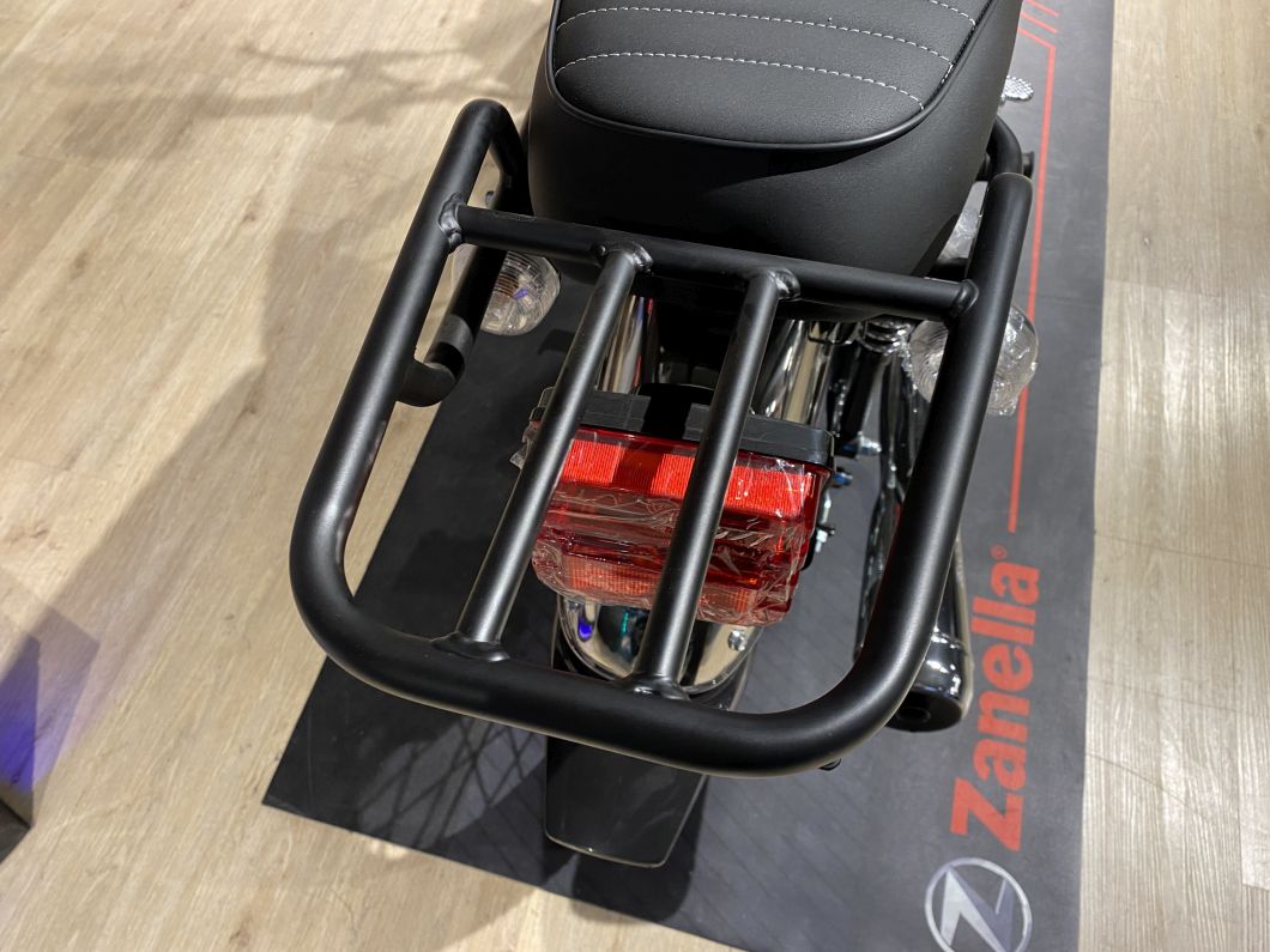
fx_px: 954
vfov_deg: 53.1
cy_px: 476
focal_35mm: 26
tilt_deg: -59.4
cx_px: 635
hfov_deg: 67.3
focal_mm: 4.25
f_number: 1.8
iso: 125
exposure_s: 1/50
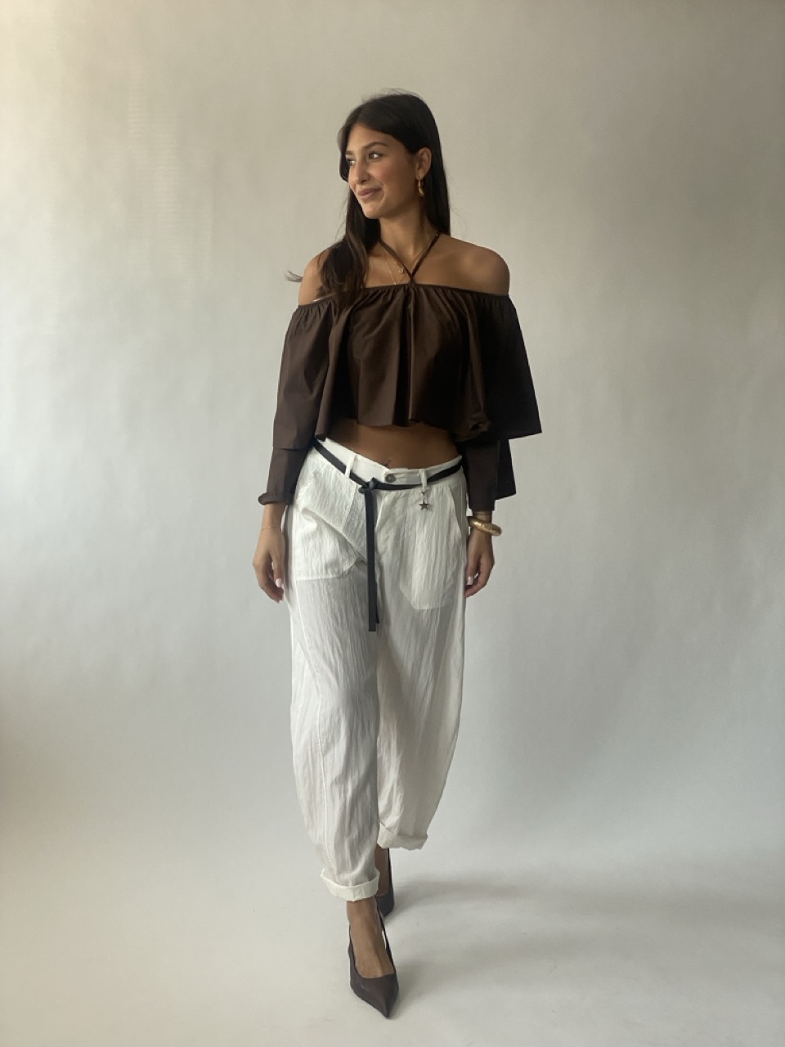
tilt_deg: -6.4
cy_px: 524
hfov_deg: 28.0
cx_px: 392
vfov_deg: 36.8
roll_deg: -3.1
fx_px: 1572
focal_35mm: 52
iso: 64
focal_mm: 6
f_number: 2
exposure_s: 1/121
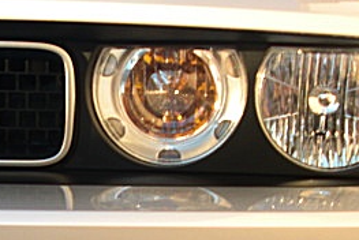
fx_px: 908
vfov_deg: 14.8
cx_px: 56
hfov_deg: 22.0
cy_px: 232
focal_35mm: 91
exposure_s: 1/100
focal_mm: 6.3
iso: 50
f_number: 2.8
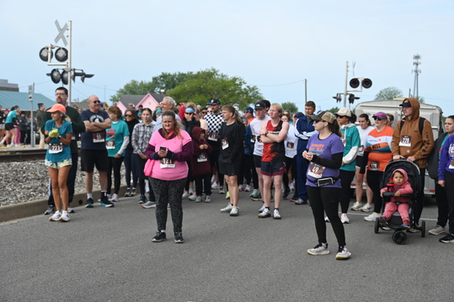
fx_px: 643
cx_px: 229
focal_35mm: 51
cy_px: 151
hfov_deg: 38.9
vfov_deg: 26.5
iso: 160
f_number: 5.6
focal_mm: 50
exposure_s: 1/250
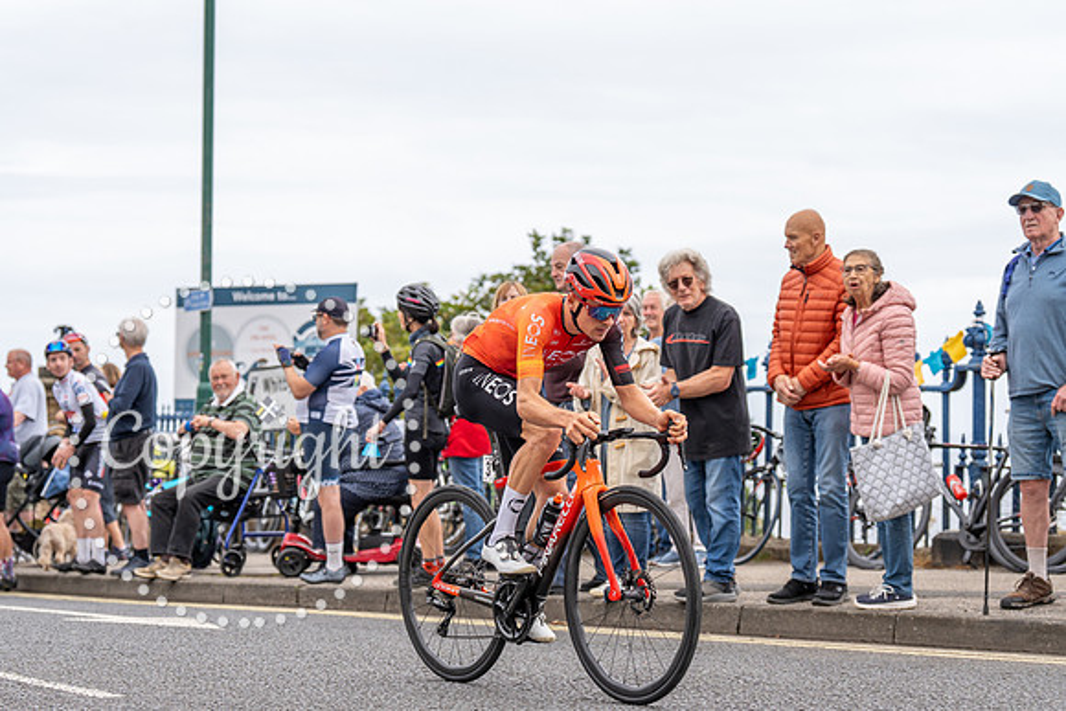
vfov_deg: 17.5
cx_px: 533
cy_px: 356
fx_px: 2310
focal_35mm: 78
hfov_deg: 26.0
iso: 320
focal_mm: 78
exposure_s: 1/1000
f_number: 3.5
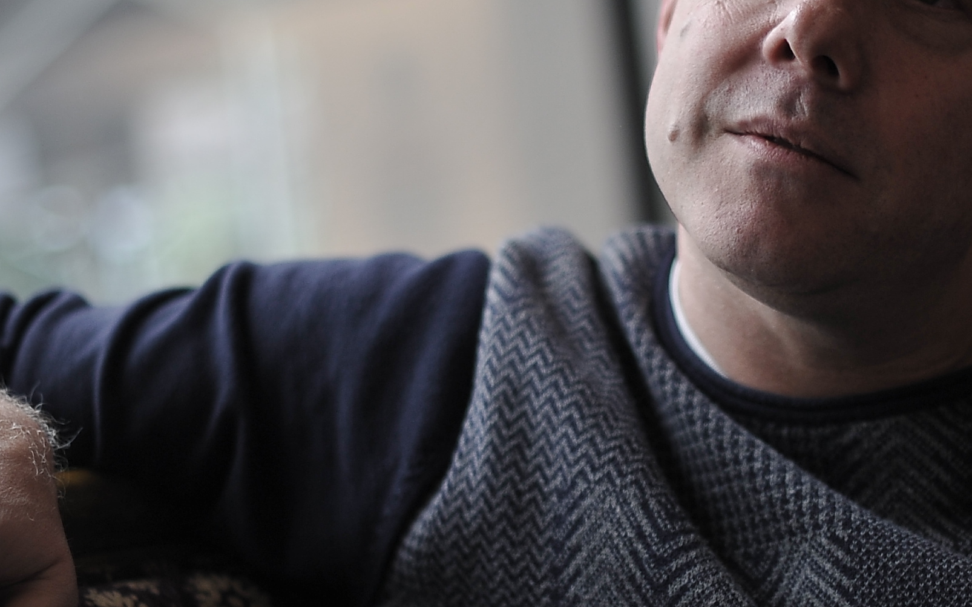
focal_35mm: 135
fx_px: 3575
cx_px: 606
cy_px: 358
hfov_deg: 15.5
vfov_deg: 9.7
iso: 500
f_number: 1.6
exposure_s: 1/800
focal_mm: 50
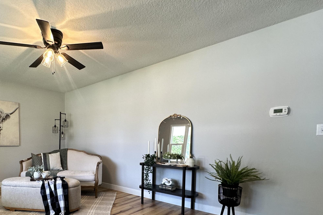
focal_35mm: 22
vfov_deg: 55.3
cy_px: 153
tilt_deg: -3.7
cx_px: 97
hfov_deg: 75.0
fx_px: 197
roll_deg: -0.1
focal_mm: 2.22
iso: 160
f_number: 2.2
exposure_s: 1/120
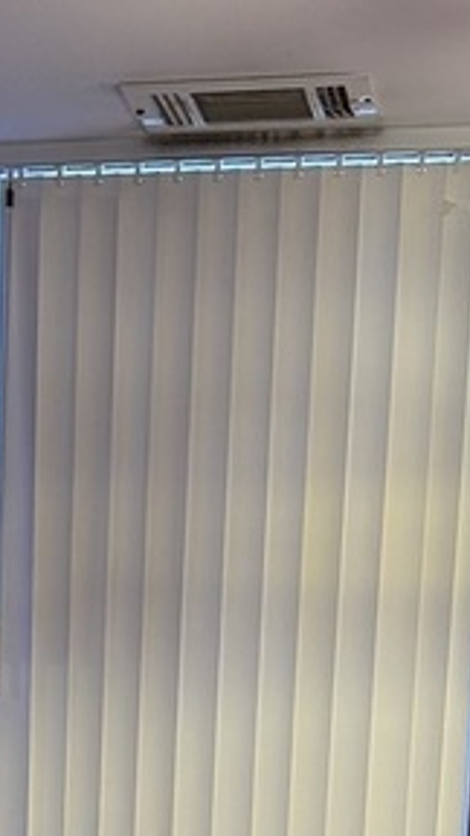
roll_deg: -0.7
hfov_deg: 12.2
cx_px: 29
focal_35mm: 98
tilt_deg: -9.4
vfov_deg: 19.9
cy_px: 1103
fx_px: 2171
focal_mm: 6.76
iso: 320
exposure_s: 1/60
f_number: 1.78
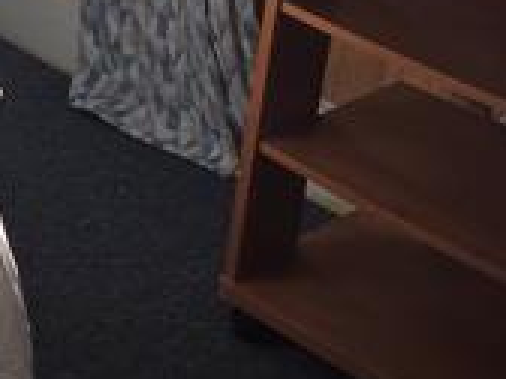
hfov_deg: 10.7
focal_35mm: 140
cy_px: -427
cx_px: -922
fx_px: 2046
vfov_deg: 9.7
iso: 20
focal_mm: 6.25
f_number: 1.7
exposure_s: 1/60
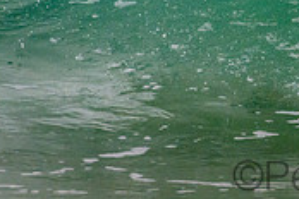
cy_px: -109
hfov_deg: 0.8
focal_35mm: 2663
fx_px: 22116
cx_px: 366
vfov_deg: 0.5
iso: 2800
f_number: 11
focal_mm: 800
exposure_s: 1/2000
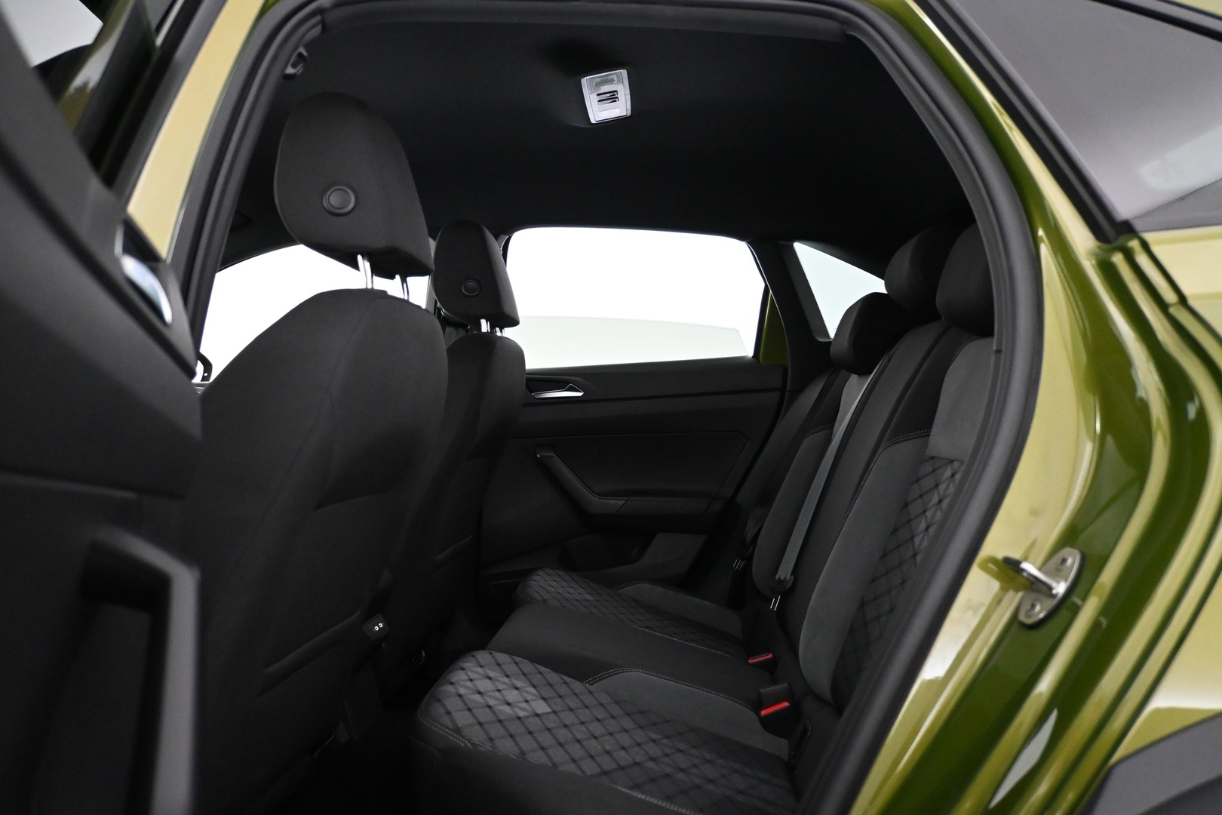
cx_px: 611
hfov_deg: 65.9
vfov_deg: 46.8
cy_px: 408
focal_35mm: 28
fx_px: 942
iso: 3600
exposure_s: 1/60
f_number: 3.8
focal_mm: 18.5
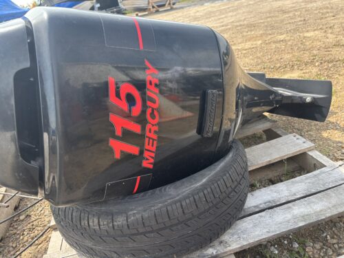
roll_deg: +10.1
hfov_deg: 67.3
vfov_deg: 53.1
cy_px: 129
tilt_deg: -28.6
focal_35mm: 26
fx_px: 258
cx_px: 172
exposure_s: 1/550
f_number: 1.6
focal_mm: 5.96
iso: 50
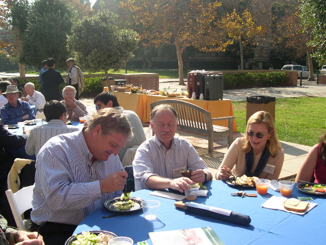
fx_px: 358
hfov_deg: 49.0
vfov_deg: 37.7
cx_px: 163
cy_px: 122
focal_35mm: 38
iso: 100
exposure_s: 1/106
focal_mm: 8
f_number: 7.6
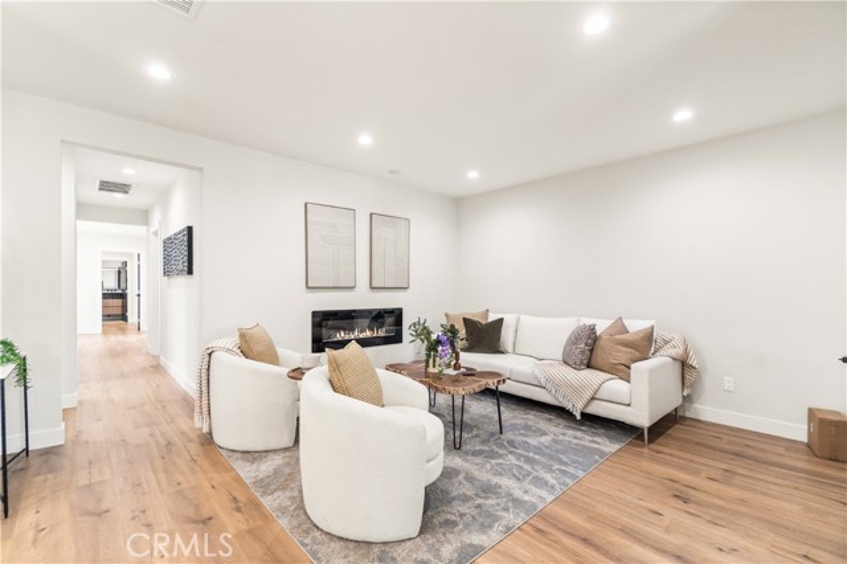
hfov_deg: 100.4
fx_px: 353
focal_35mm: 15
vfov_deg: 77.3
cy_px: 282
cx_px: 424
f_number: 7.1
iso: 320
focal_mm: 10
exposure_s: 1/8
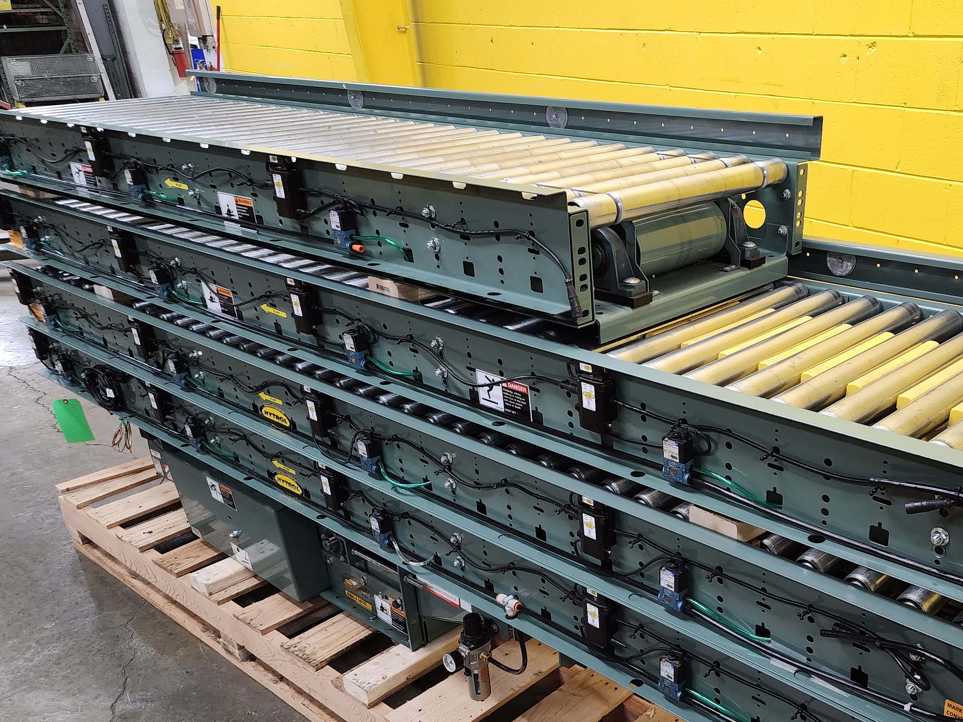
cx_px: 680
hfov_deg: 52.4
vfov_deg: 41.3
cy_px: 476
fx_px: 946
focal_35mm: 34
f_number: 1.8
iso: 800
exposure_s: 1/120
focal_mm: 6.4
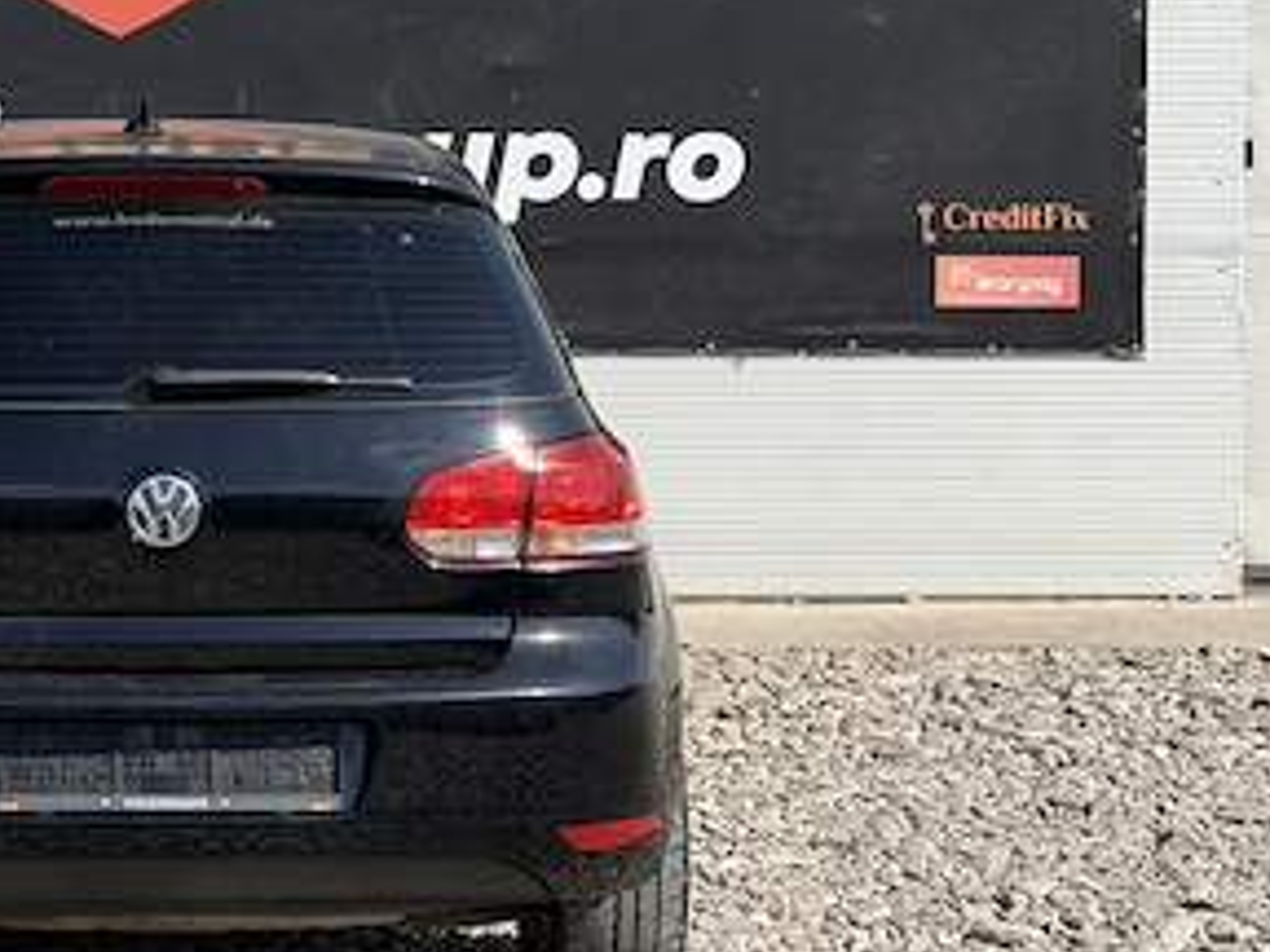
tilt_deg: -1.1
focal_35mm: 100
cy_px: 190
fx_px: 3669
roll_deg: +0.5
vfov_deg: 14.7
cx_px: 106
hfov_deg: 19.3
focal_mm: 6.76
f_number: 1.78
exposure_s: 1/4878
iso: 80
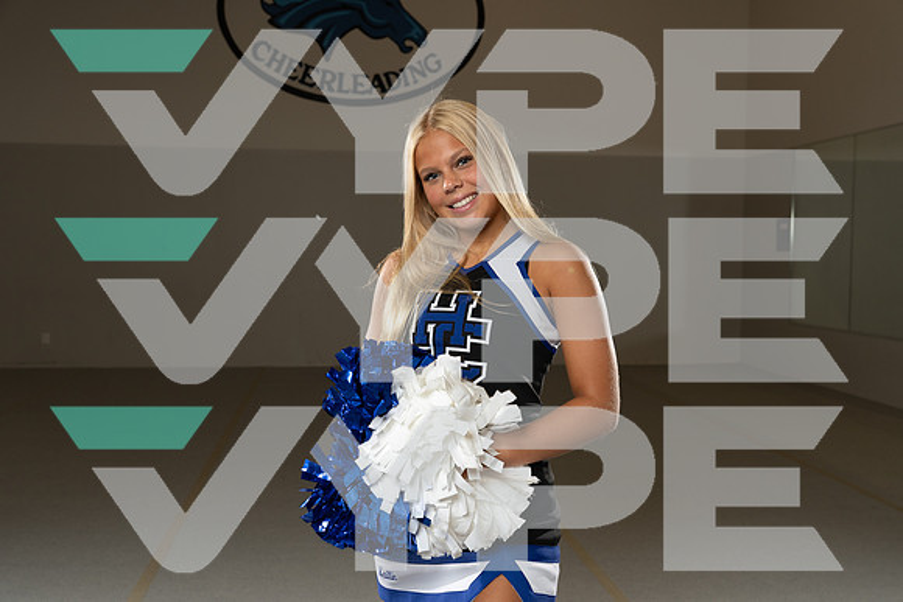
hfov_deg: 50.7
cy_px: 301
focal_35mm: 38
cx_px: 452
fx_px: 953
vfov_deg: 35.1
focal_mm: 38
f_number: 5.6
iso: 500
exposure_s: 1/250
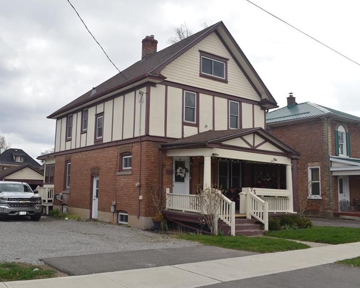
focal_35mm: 35
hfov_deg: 51.5
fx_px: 373
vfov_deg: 42.2
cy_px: 140
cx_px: 163
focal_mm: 20
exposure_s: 1/200
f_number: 8
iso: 100
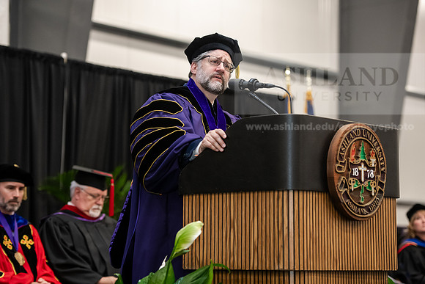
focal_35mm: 110
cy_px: 142
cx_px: 212
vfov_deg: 12.5
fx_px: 1299
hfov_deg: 18.6
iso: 3200
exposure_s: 1/200
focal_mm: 110
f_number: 3.5
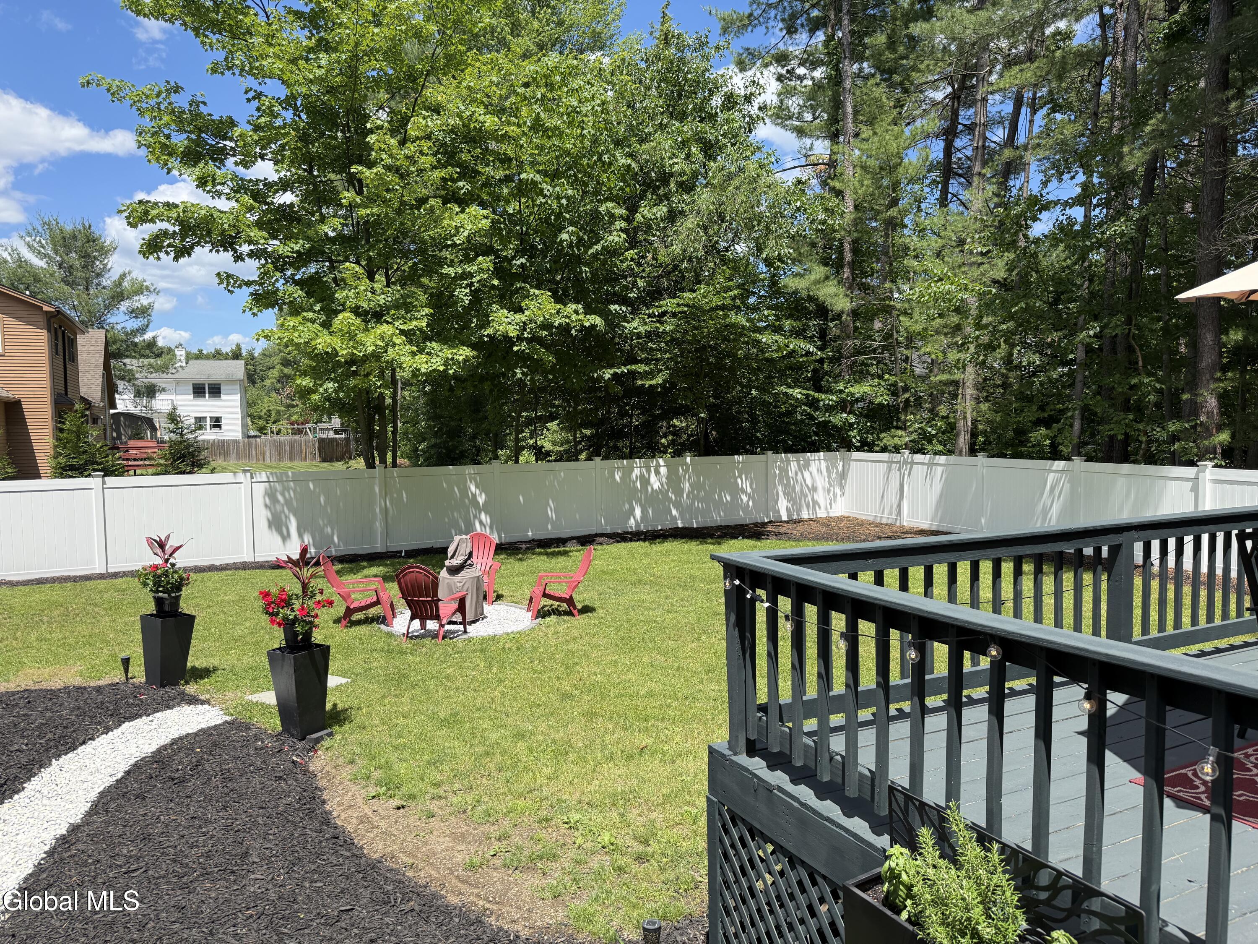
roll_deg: +0.7
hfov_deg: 71.6
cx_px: 629
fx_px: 872
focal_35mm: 24
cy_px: 472
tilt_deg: -4.1
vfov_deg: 56.8
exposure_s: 1/2801
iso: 100
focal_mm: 6.76
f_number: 1.78
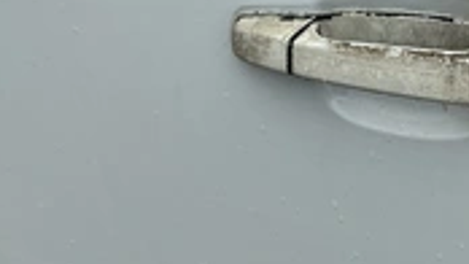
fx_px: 871
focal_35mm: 70
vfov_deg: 17.2
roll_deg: +0.1
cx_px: 442
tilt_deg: -28.9
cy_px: 116
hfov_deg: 28.7
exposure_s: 1/412
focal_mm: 3
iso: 25
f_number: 1.8
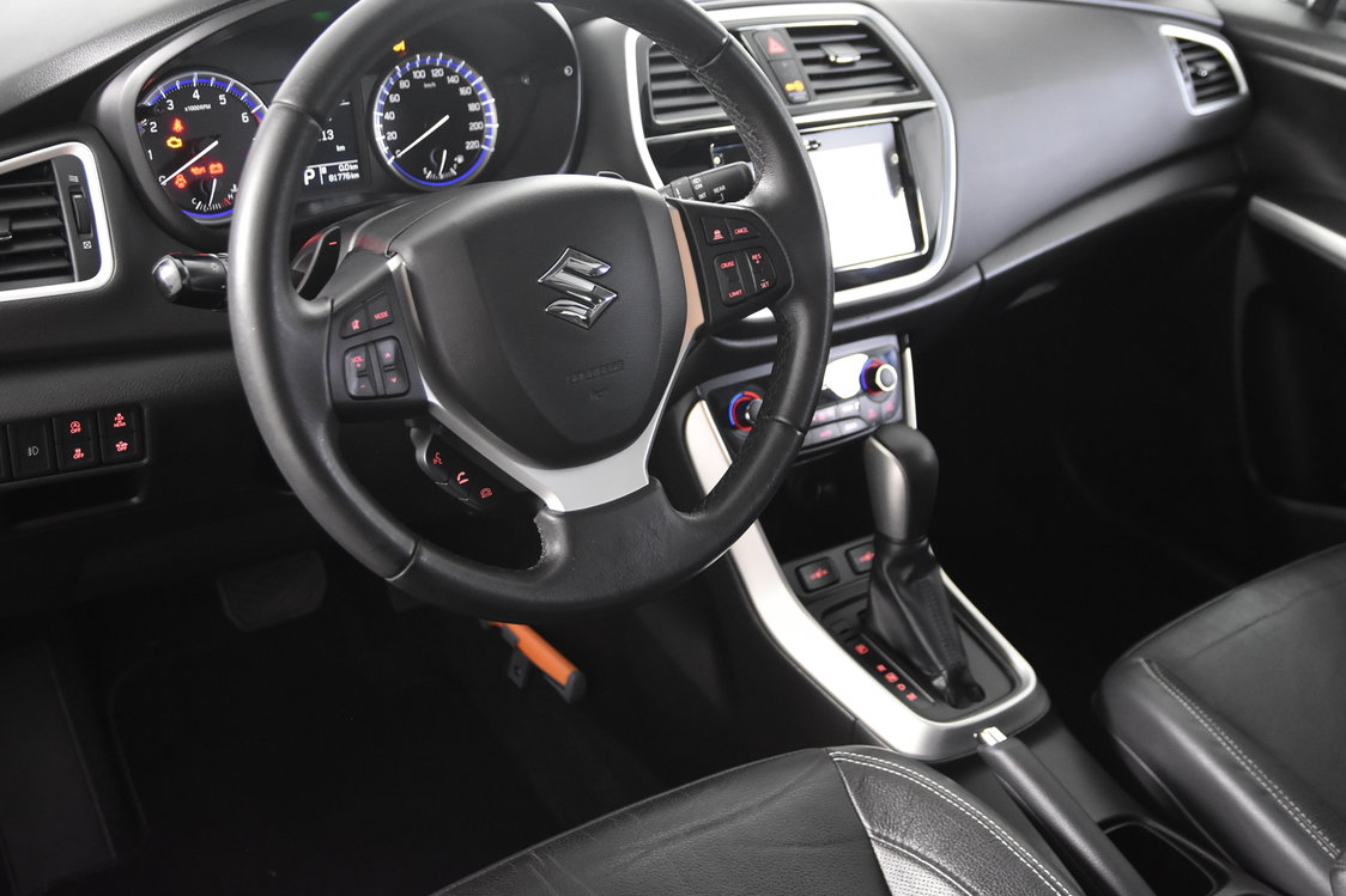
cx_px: 604
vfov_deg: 32.6
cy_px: 393
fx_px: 1533
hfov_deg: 47.3
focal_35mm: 41
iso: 2500
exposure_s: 1/40
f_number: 3
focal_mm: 24
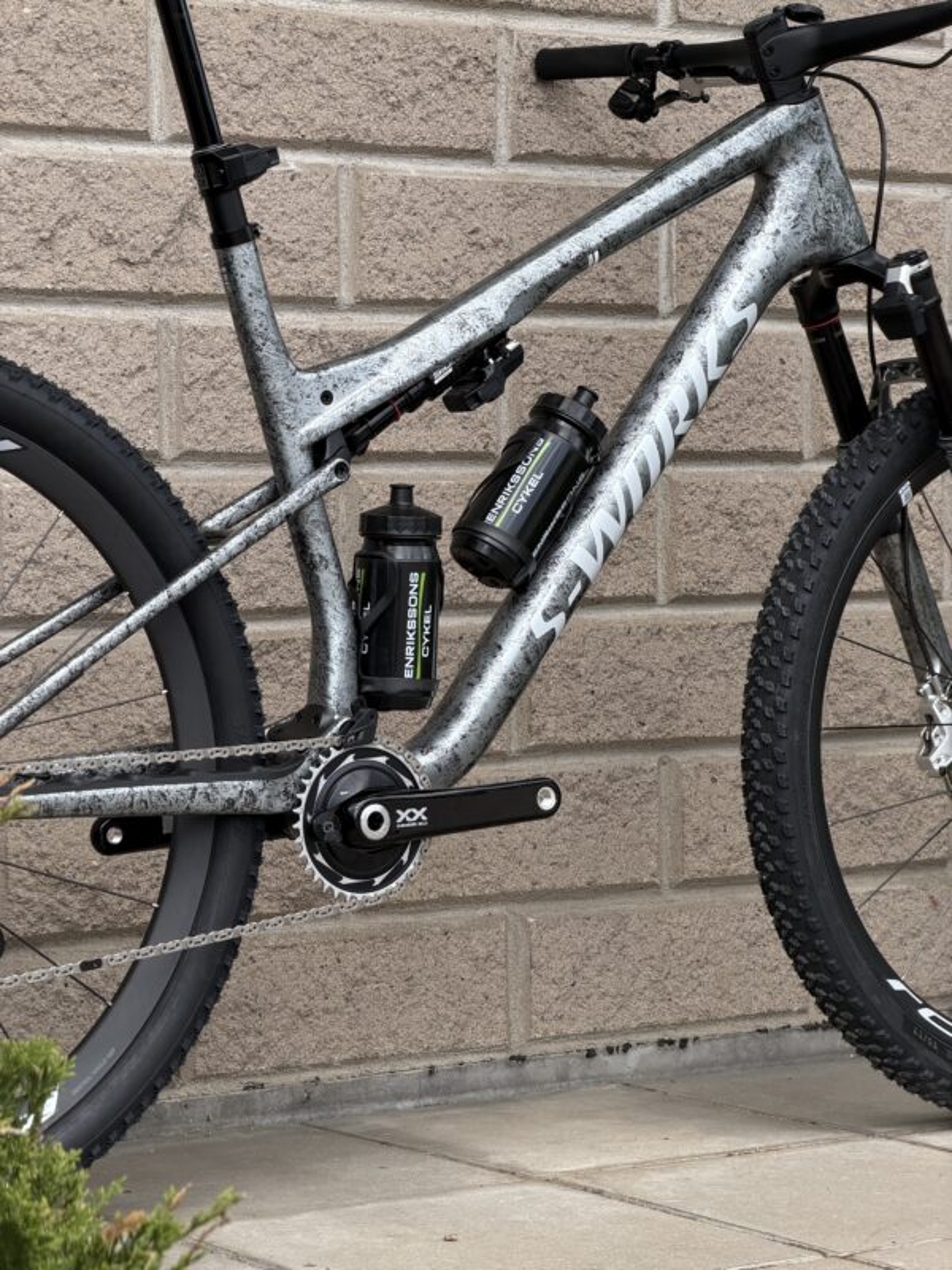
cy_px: 635
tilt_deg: -2.2
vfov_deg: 19.6
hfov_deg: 14.8
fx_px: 3667
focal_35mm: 100
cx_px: 476
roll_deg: -0.7
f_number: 2.8
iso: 50
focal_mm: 16.89
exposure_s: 1/479
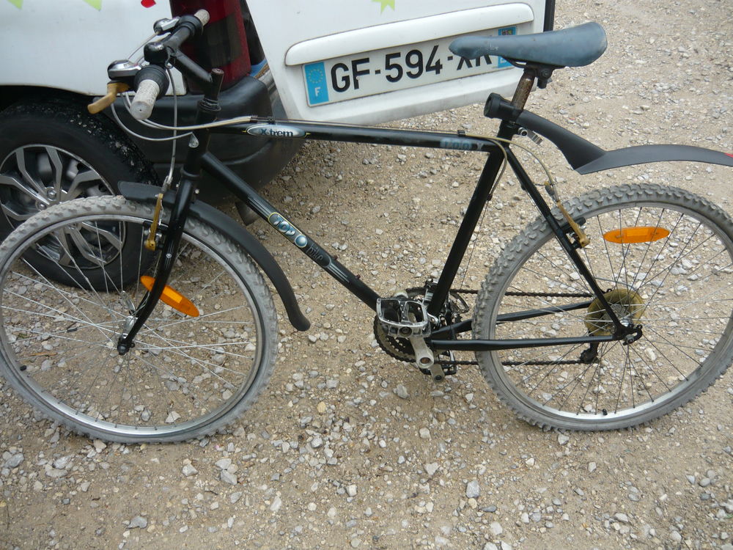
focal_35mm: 33
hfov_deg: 55.4
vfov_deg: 42.9
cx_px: 366
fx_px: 699
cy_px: 275
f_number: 2.8
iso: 100
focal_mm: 5.5
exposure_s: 1/200
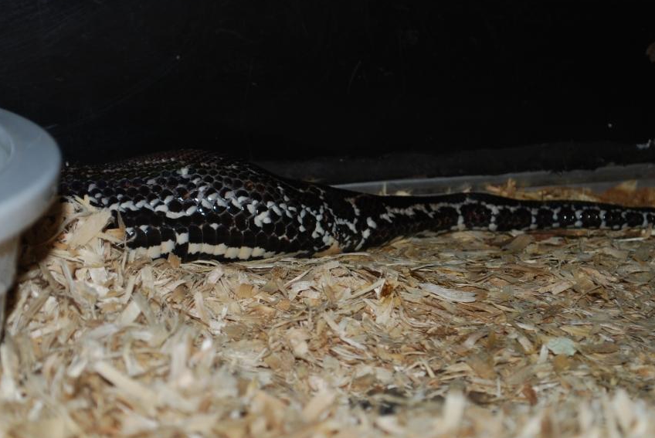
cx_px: 302
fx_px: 1814
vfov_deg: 13.8
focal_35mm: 100
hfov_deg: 20.5
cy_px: 217
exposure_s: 1/125
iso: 100
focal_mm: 55
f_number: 5.6
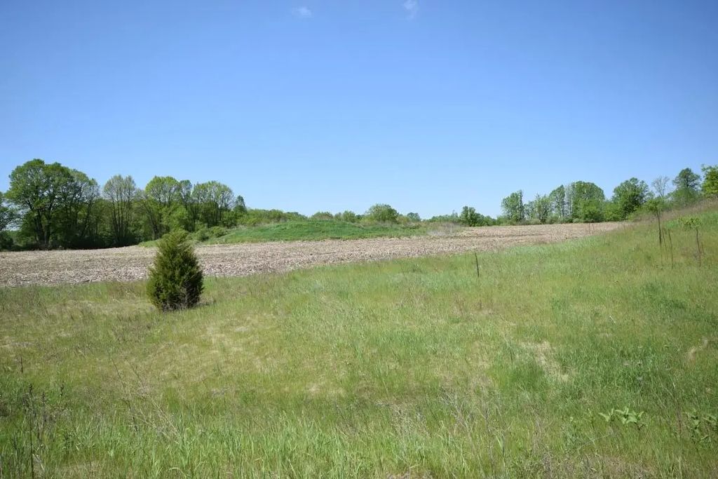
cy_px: 240
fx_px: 598
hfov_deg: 61.9
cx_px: 359
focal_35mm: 30
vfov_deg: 43.6
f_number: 9
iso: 200
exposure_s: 1/320
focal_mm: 20
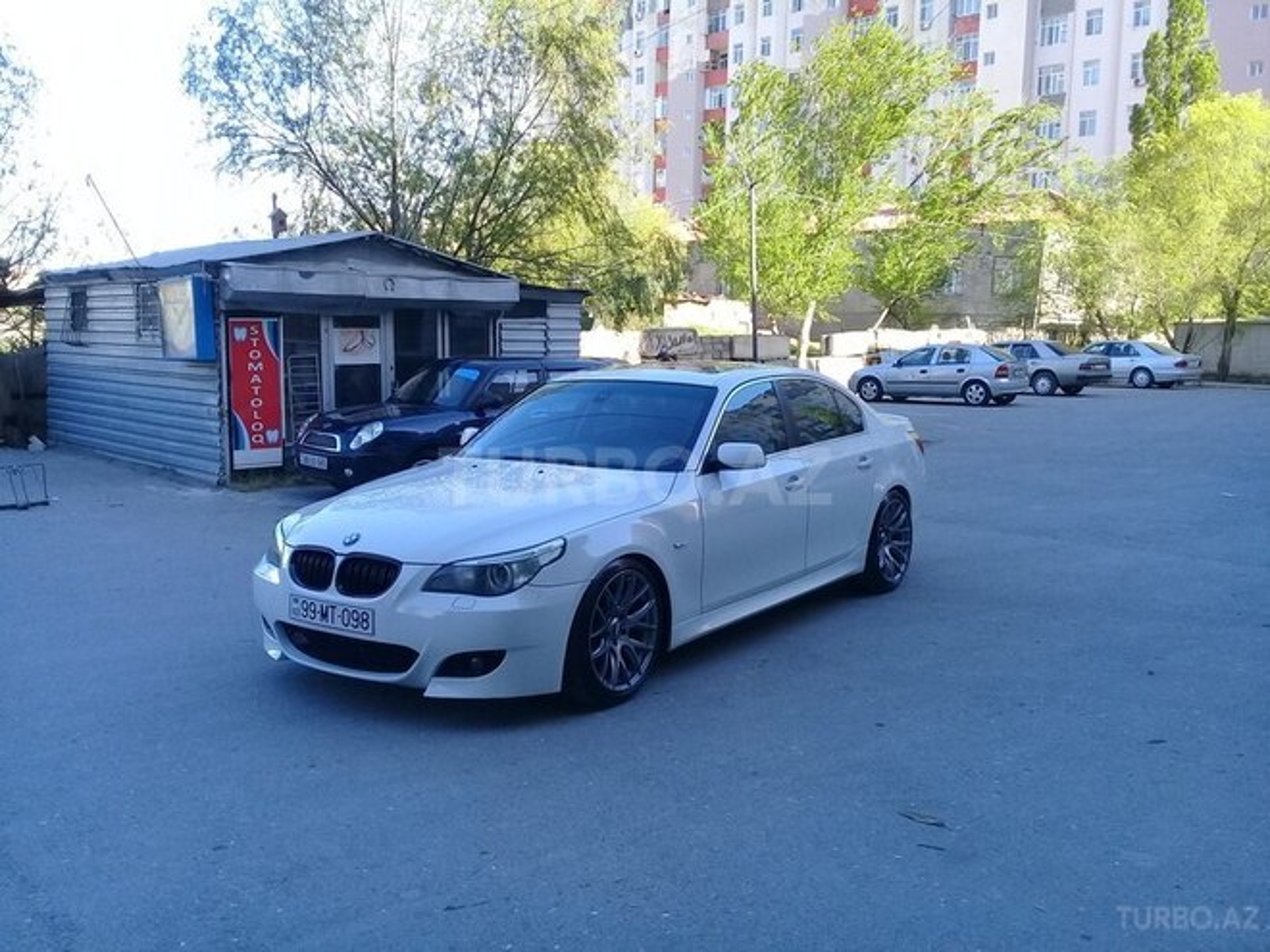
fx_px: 1137
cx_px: 635
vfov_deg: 45.4
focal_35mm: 31
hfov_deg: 58.4
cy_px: 476
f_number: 2.2
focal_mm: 3.3
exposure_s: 1/236
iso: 50
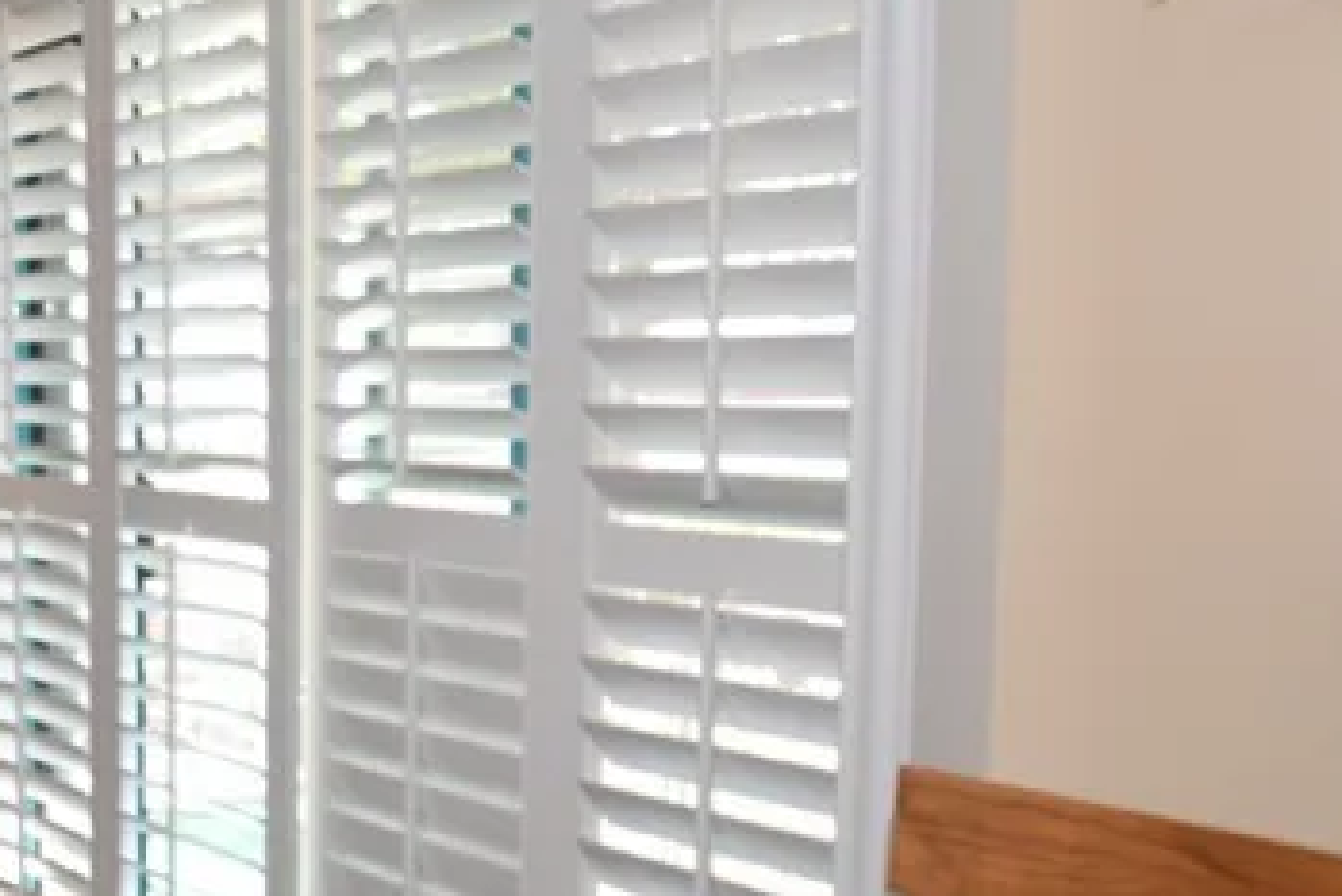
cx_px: -300
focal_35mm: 44
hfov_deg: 34.7
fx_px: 1641
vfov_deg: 30.5
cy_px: 533
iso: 800
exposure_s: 1/125
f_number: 5.6
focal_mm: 10
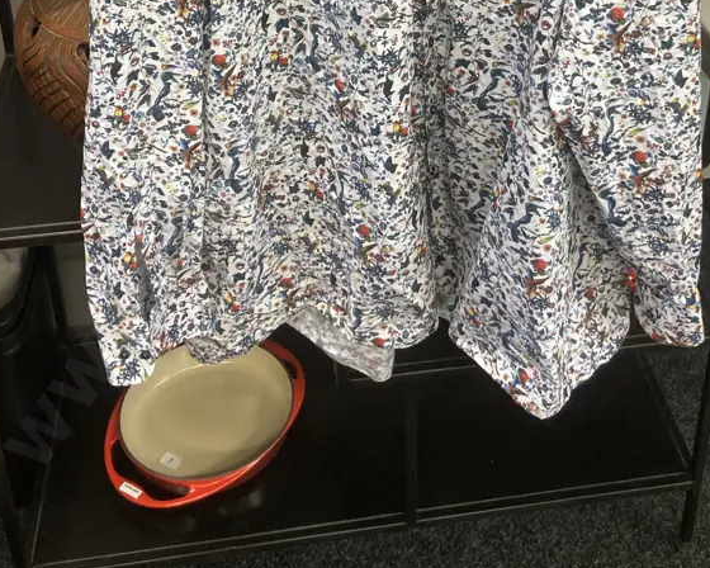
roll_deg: -0.5
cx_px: 408
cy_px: -57
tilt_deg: -23.5
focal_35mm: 50
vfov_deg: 27.6
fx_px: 1051
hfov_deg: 37.3
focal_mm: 3.99
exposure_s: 1/50
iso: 125
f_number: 1.8
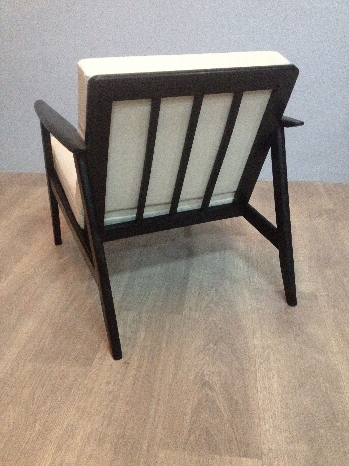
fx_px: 470
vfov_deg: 52.6
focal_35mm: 35
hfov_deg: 40.7
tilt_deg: -21.6
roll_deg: -0.6
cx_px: 174
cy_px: 233
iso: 800
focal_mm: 4.28
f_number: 2.4
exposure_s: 1/17
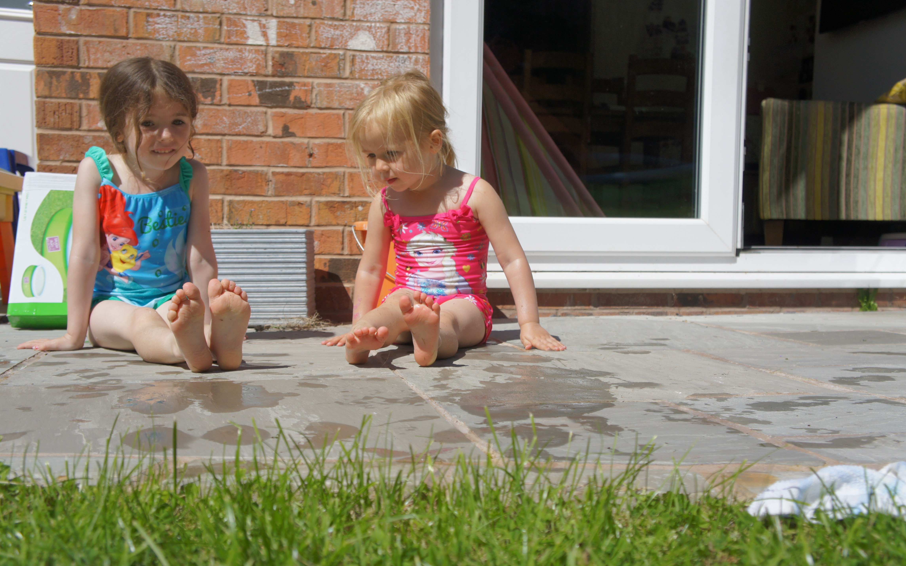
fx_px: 1062
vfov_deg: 29.9
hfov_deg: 46.2
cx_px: 452
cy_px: 299
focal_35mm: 43
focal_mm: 28
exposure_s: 1/2000
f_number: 5.6
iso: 200
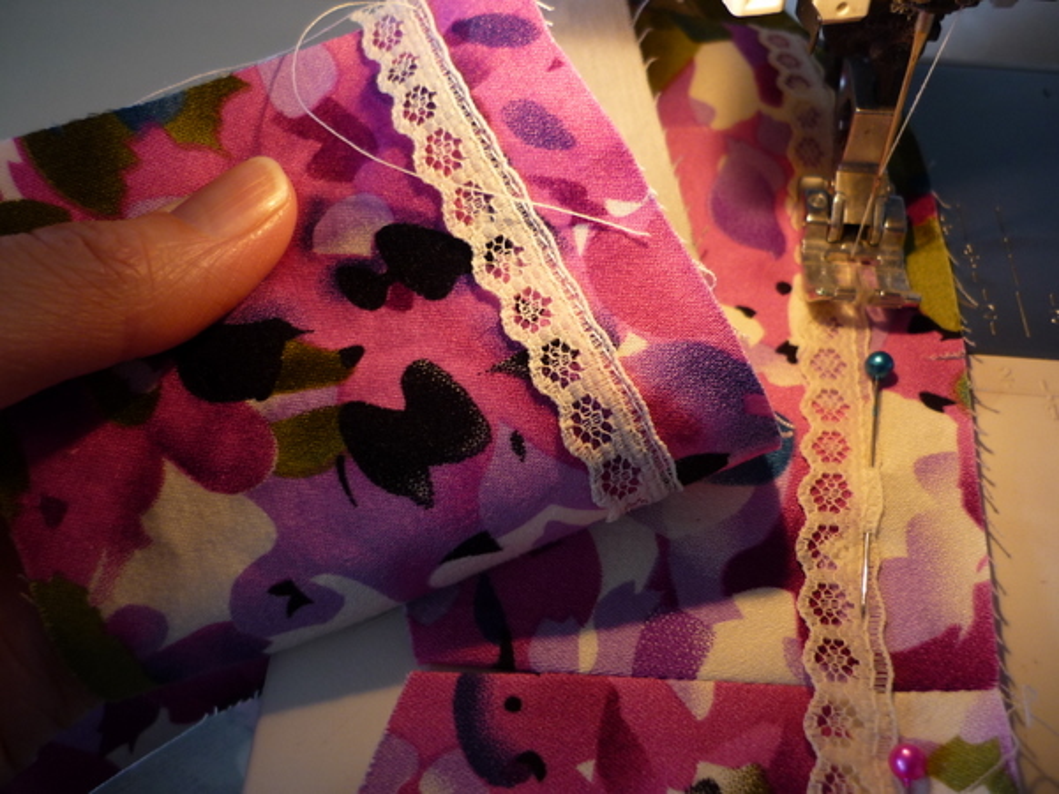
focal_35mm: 33
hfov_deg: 55.4
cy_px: 397
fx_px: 1010
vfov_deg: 42.9
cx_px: 530
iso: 125
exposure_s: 1/30
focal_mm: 5.5
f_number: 2.8
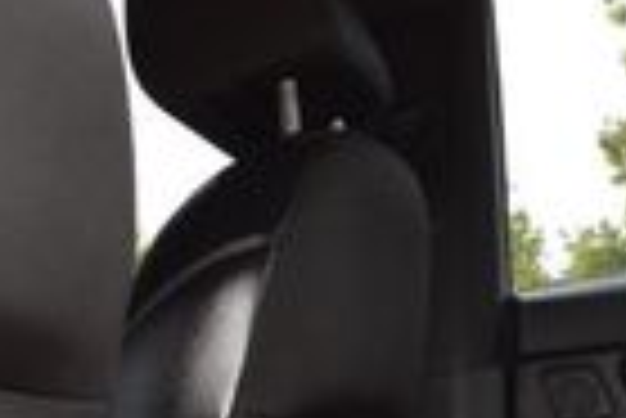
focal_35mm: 124
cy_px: 544
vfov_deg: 10.8
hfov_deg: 15.6
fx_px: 2158
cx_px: 842
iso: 400
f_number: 7.1
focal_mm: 18
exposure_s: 1/30
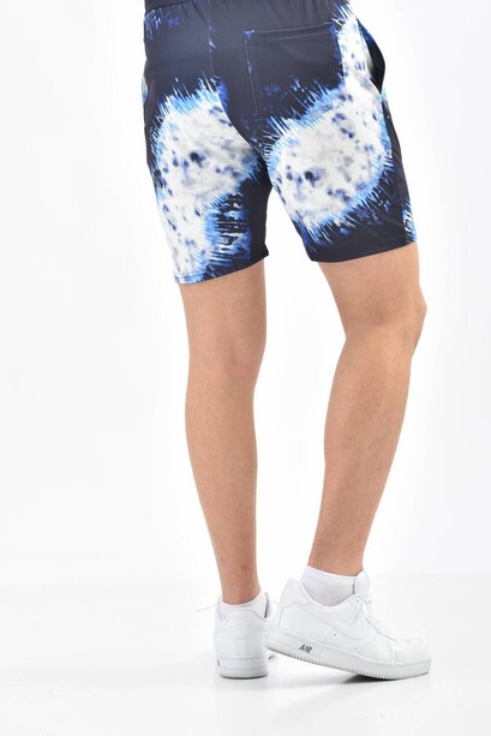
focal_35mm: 137
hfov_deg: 10.0
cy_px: 304
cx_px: 264
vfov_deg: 15.0
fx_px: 2801
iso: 100
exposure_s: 1/160
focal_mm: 112
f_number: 7.1
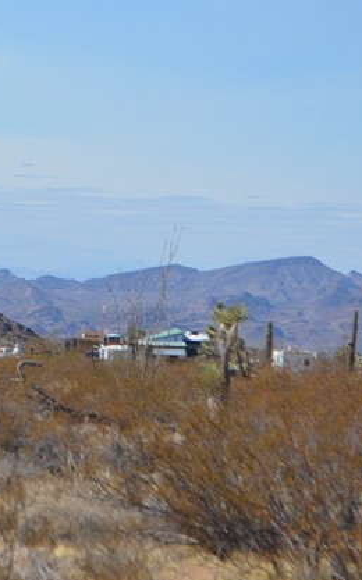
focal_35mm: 207
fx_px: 3273
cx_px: -156
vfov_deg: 10.1
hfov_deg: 6.3
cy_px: 292
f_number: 7.1
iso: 400
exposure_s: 1/2000
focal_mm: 52
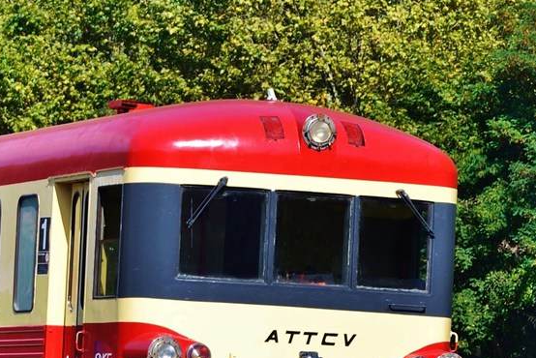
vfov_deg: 4.8
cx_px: -162
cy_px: 232
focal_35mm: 286
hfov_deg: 7.1
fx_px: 4256
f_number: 5.6
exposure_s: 1/400
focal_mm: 55
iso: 100
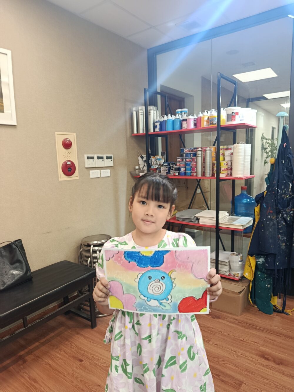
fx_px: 272
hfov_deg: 56.8
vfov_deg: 71.6
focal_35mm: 24
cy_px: 196
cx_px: 147
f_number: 1.7
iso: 756
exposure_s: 1/100
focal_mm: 5.24
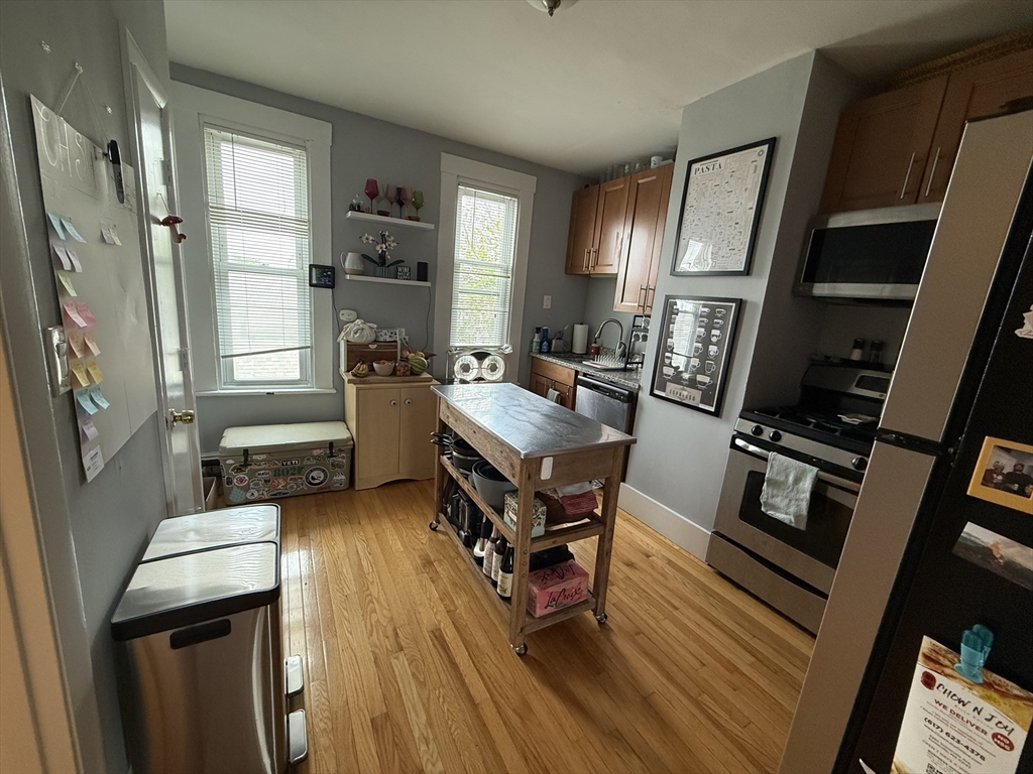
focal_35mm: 14
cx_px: 516
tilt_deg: -11.8
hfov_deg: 102.1
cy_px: 387
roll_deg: -5.2
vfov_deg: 85.7
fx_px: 418
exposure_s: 1/120
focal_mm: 2.22
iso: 250
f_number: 2.2
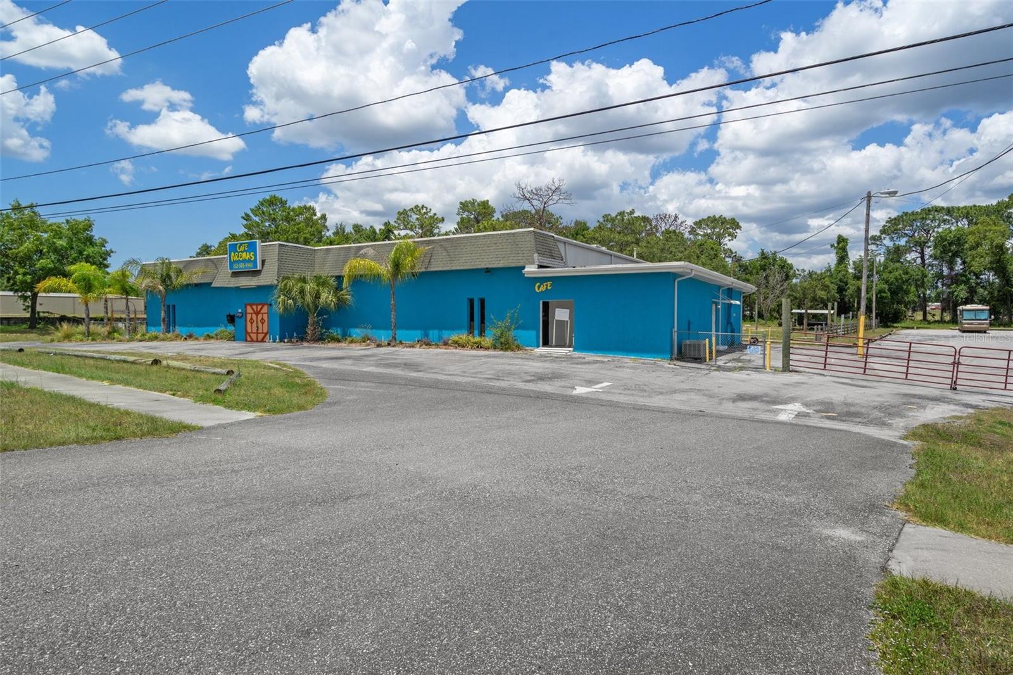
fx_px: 563
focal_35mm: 20
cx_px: 506
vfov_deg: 61.9
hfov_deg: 84.0
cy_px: 338
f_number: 8
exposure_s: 1/1600
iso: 320
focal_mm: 20
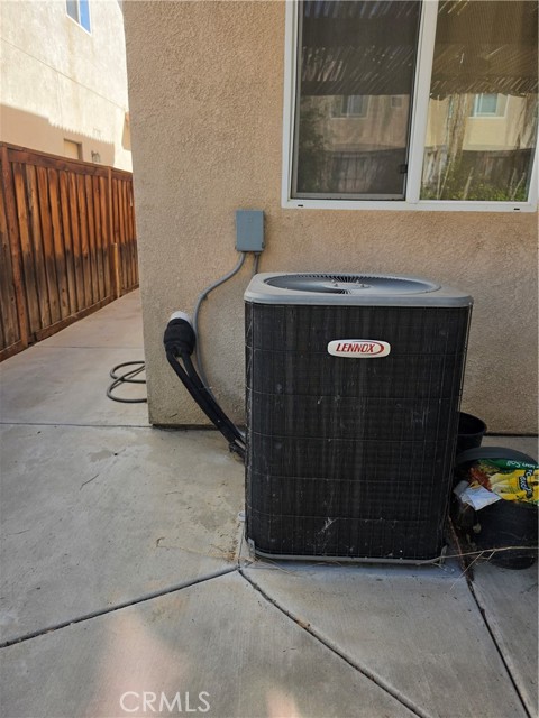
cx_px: 270
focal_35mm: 23
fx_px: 478
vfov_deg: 73.9
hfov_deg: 58.9
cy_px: 359
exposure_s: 1/3018
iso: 64
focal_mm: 6.5
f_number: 1.4
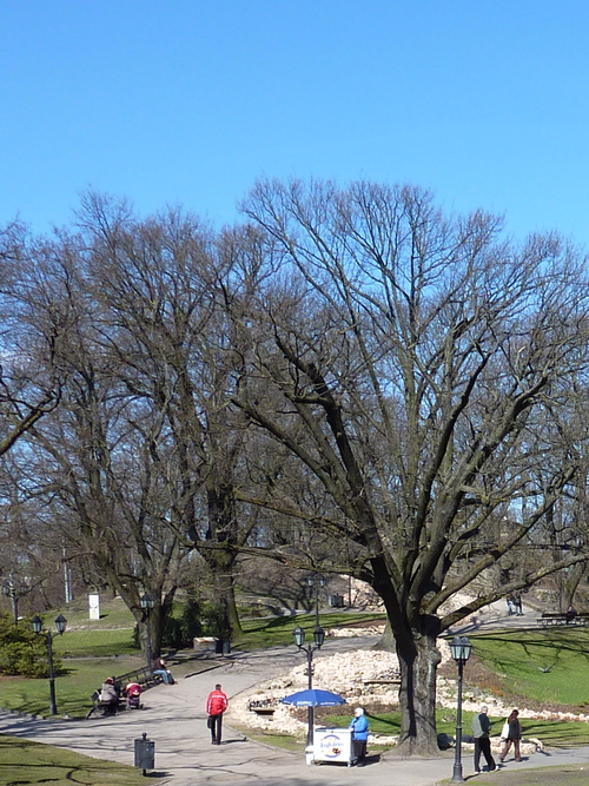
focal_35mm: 60
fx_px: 1362
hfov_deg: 22.4
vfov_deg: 30.8
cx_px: 717
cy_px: 699
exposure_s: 1/400
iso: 80
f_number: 4
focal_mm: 4.1
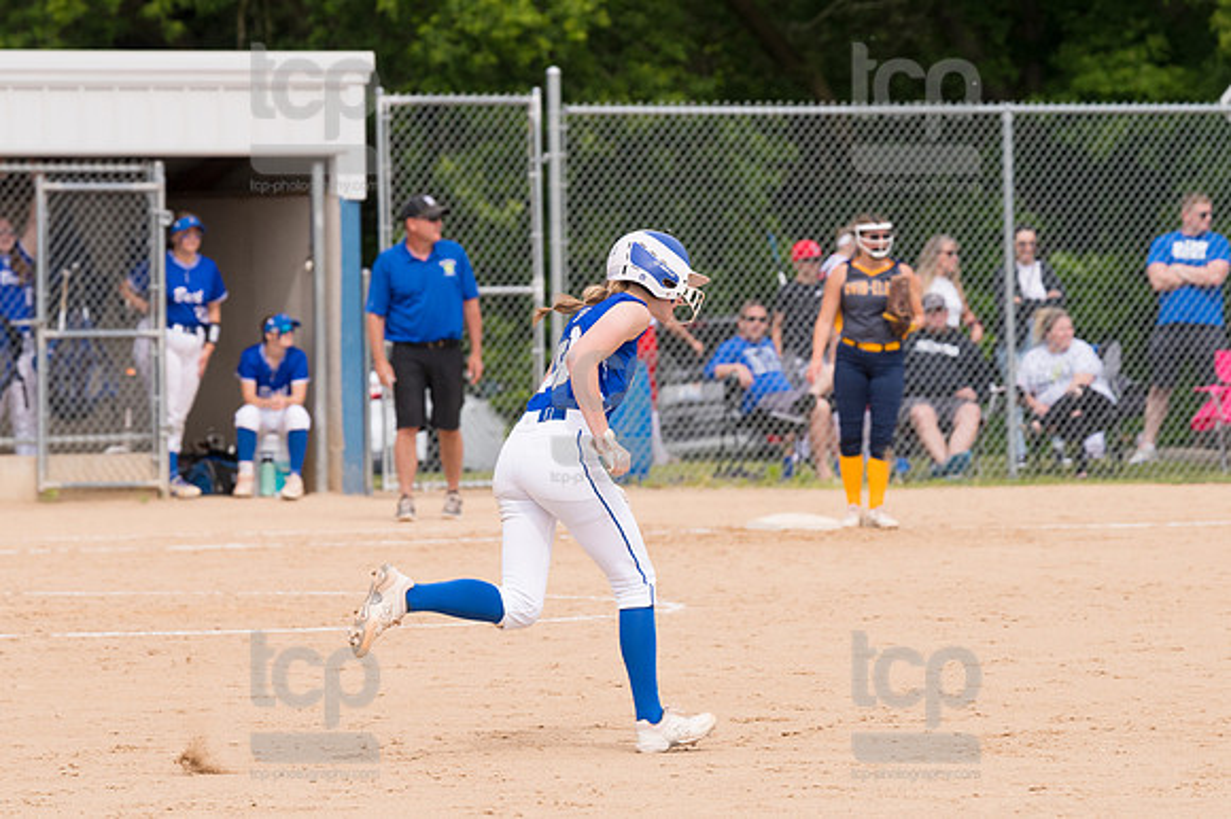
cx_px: 616
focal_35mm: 292
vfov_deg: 4.7
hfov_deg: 7.1
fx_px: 9979
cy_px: 410
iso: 320
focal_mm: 195
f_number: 5.6
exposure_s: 1/1600
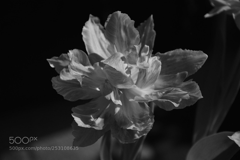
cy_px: 80
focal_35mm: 93
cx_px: 120
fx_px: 620
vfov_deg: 14.7
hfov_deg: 21.9
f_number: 5.3
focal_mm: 62
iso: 800
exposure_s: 1/2500
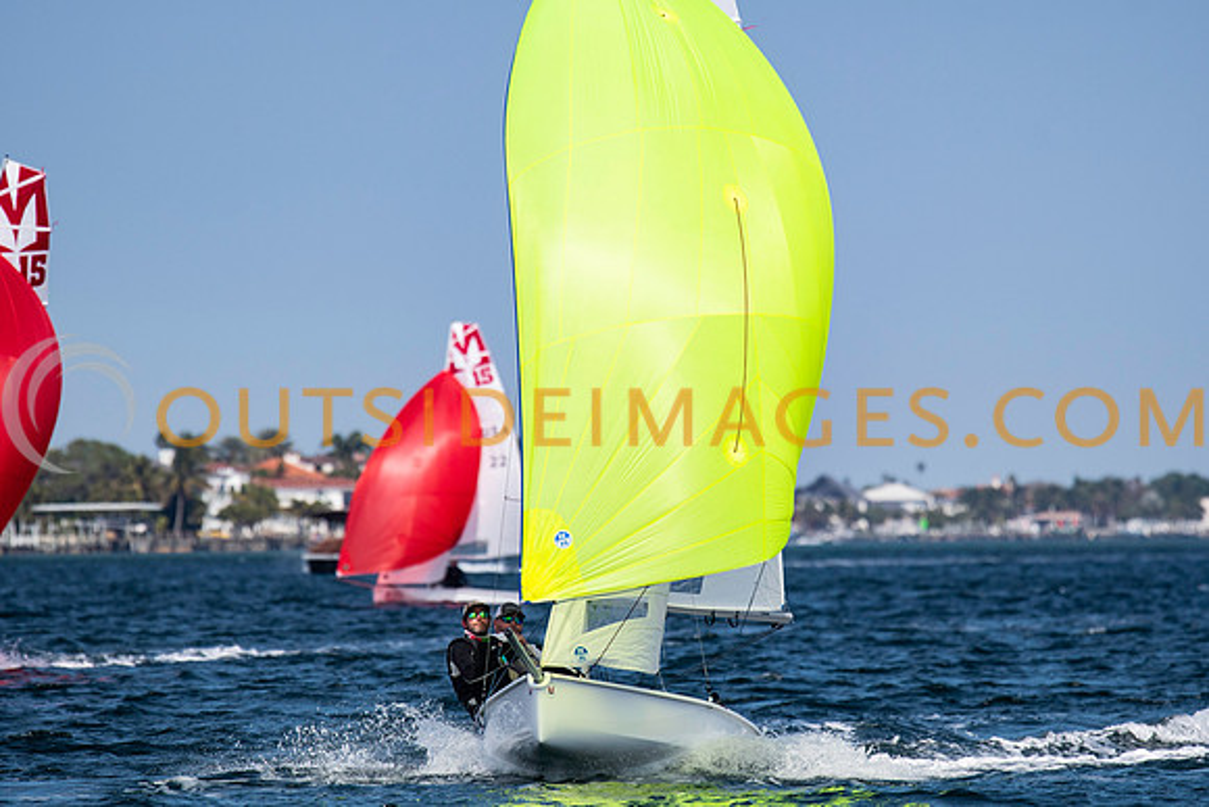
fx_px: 16432
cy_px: 431
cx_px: 645
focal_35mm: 489
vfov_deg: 2.8
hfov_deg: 4.2
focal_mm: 300
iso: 400
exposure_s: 1/6400
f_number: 5
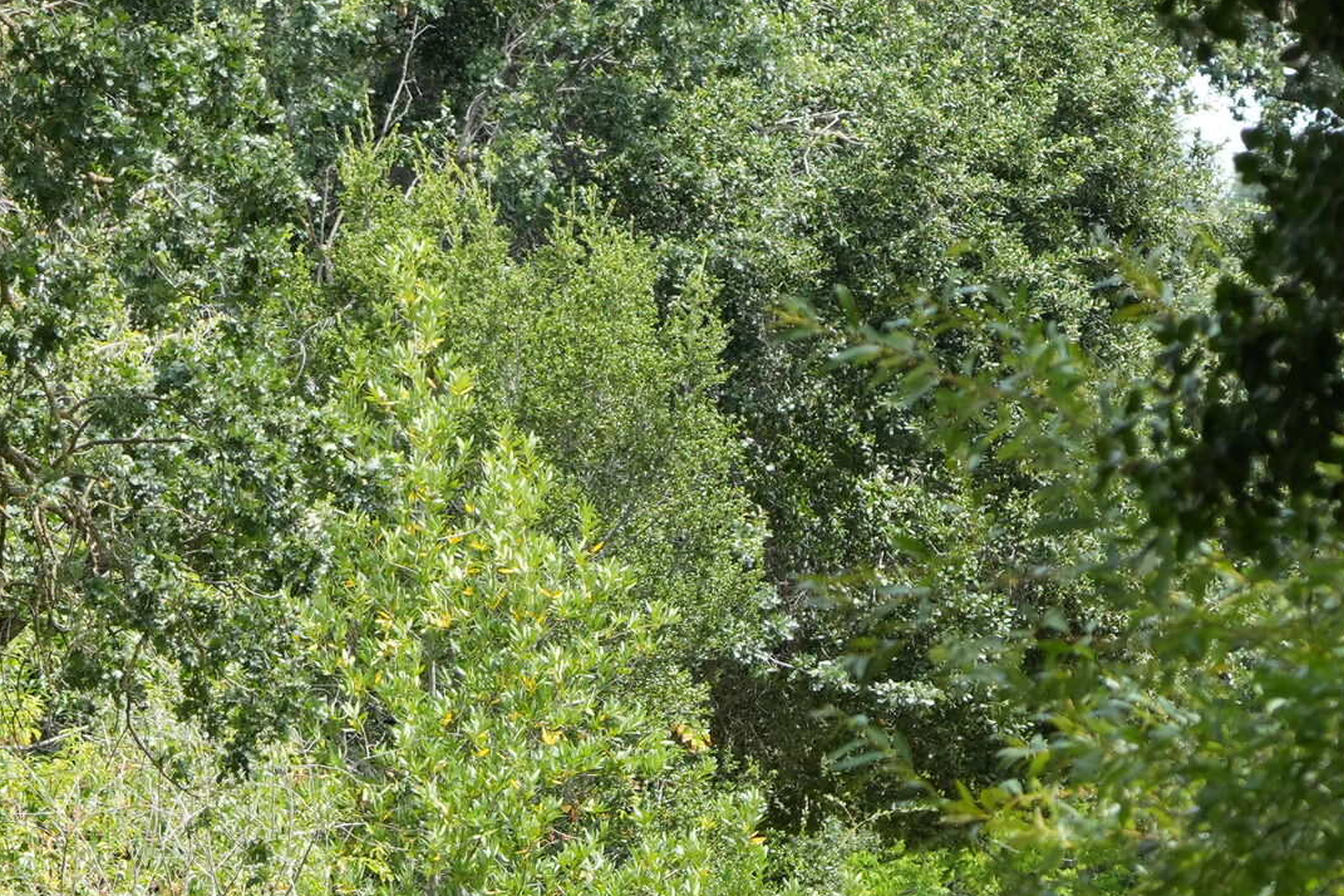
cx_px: 1319
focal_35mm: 480
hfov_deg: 4.3
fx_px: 17919
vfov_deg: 2.9
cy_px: 1392
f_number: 5.6
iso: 500
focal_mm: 119
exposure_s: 1/400
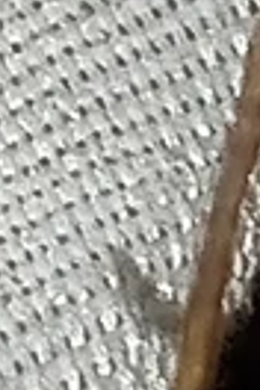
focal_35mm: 677
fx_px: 7334
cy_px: -89
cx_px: -402
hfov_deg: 2.0
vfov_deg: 3.0
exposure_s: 1/50
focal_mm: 5.31
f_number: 1.7
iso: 80
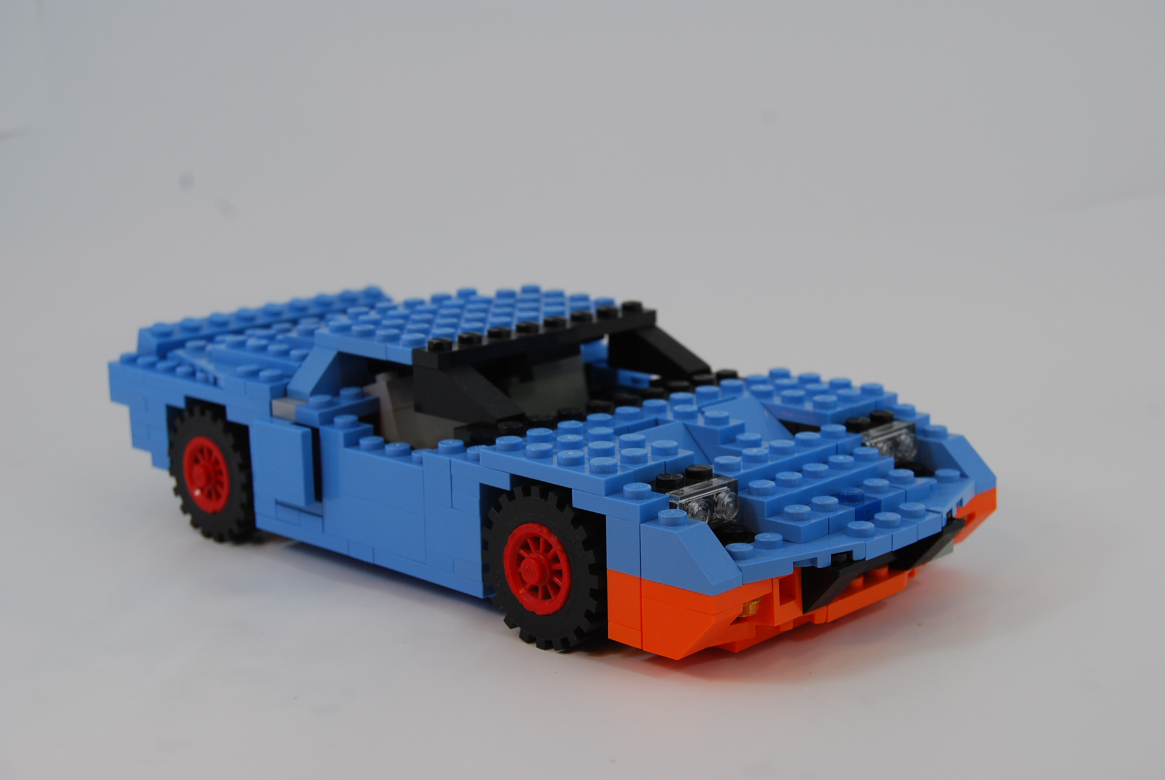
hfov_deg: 35.0
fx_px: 1847
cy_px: 390
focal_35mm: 57
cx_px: 582
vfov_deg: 23.8
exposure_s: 1/60
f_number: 8
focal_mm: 38
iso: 180
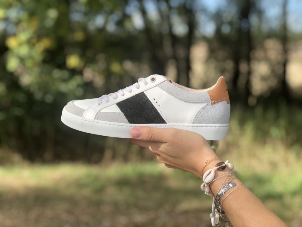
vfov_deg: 25.7
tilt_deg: -9.4
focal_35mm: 57
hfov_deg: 33.8
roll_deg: +1.1
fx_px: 497
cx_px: 151
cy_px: 114
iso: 20
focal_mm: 6.6
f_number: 2.8
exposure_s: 1/267
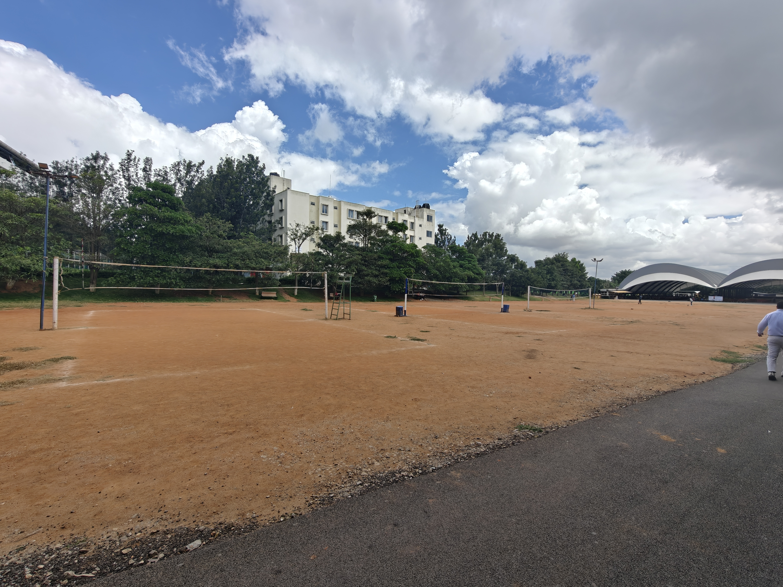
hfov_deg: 98.2
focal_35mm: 15
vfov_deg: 81.7
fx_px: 339
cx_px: 392
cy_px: 294
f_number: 2
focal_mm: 2.3
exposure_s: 1/380
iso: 80
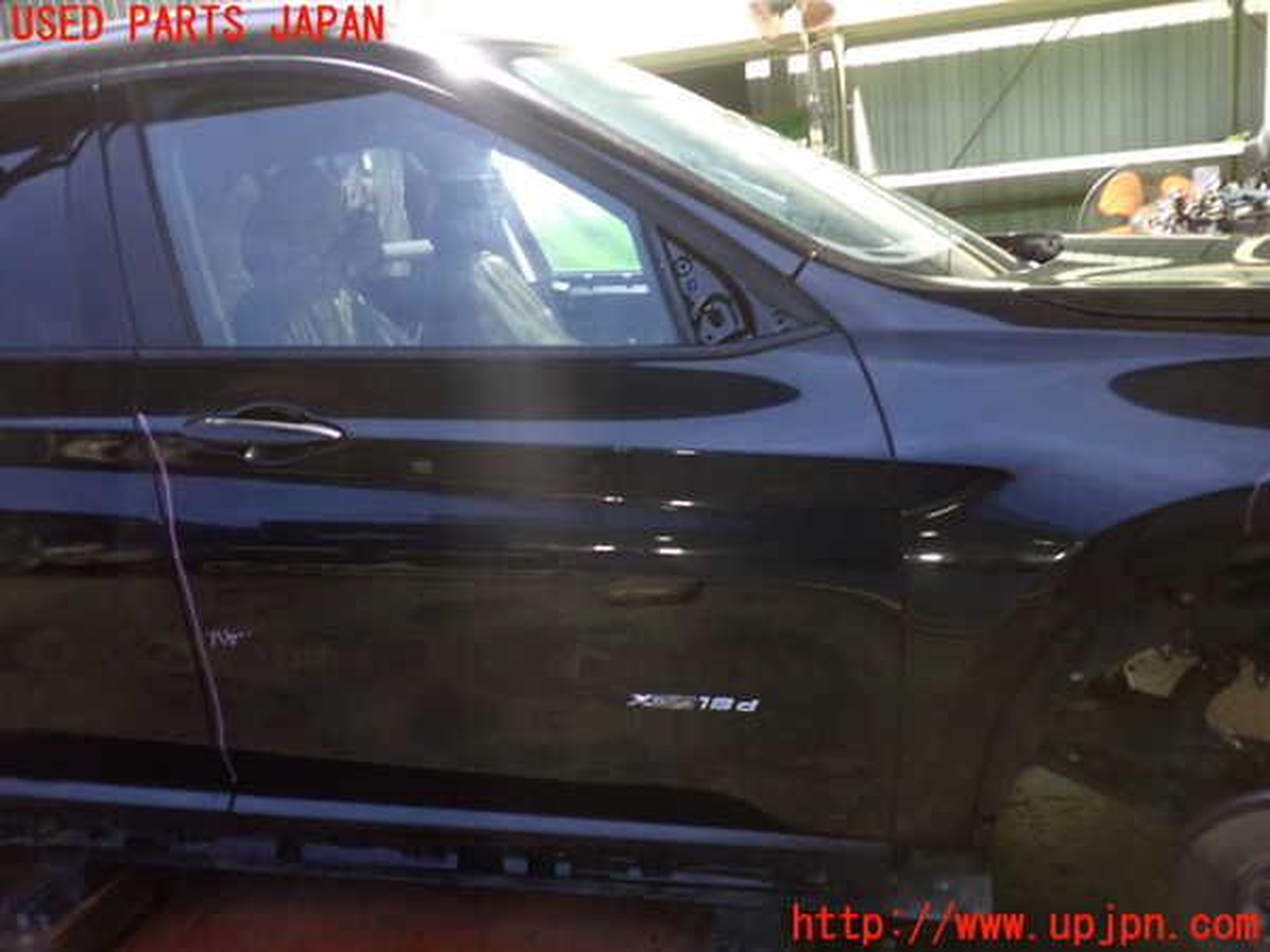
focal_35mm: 30
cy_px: 476
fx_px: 1101
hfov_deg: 60.0
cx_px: 635
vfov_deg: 46.8
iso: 800
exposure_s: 1/8
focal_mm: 5.4
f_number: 2.3
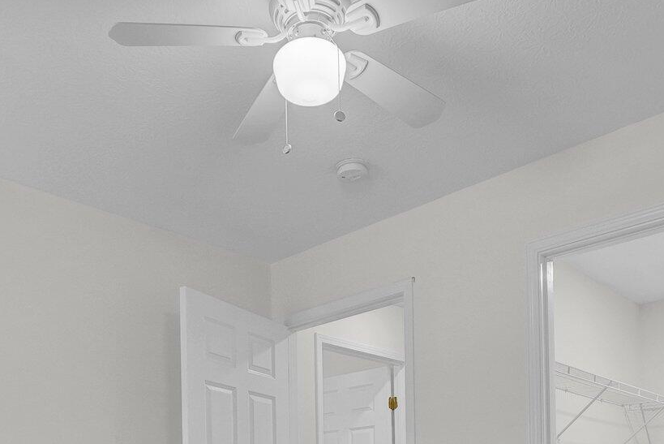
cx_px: 278
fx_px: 646
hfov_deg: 54.2
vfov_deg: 31.9
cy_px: 526
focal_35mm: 35
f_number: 6.3
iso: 800
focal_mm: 14
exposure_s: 1/30
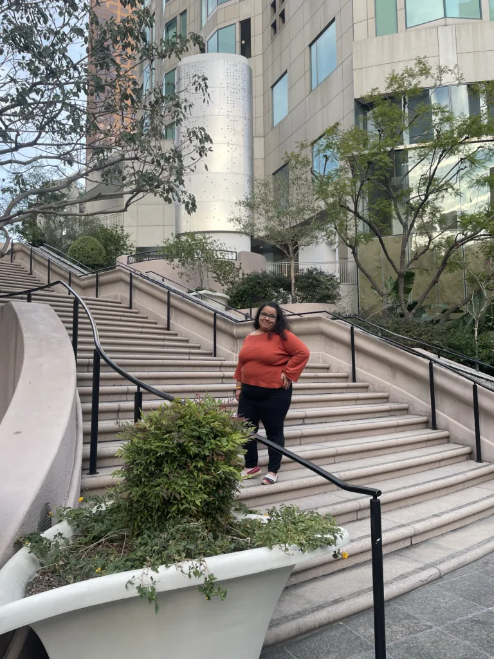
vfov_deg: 67.3
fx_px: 495
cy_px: 330
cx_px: 247
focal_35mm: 26
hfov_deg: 53.1
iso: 32
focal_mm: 4.2
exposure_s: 1/145
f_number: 1.6
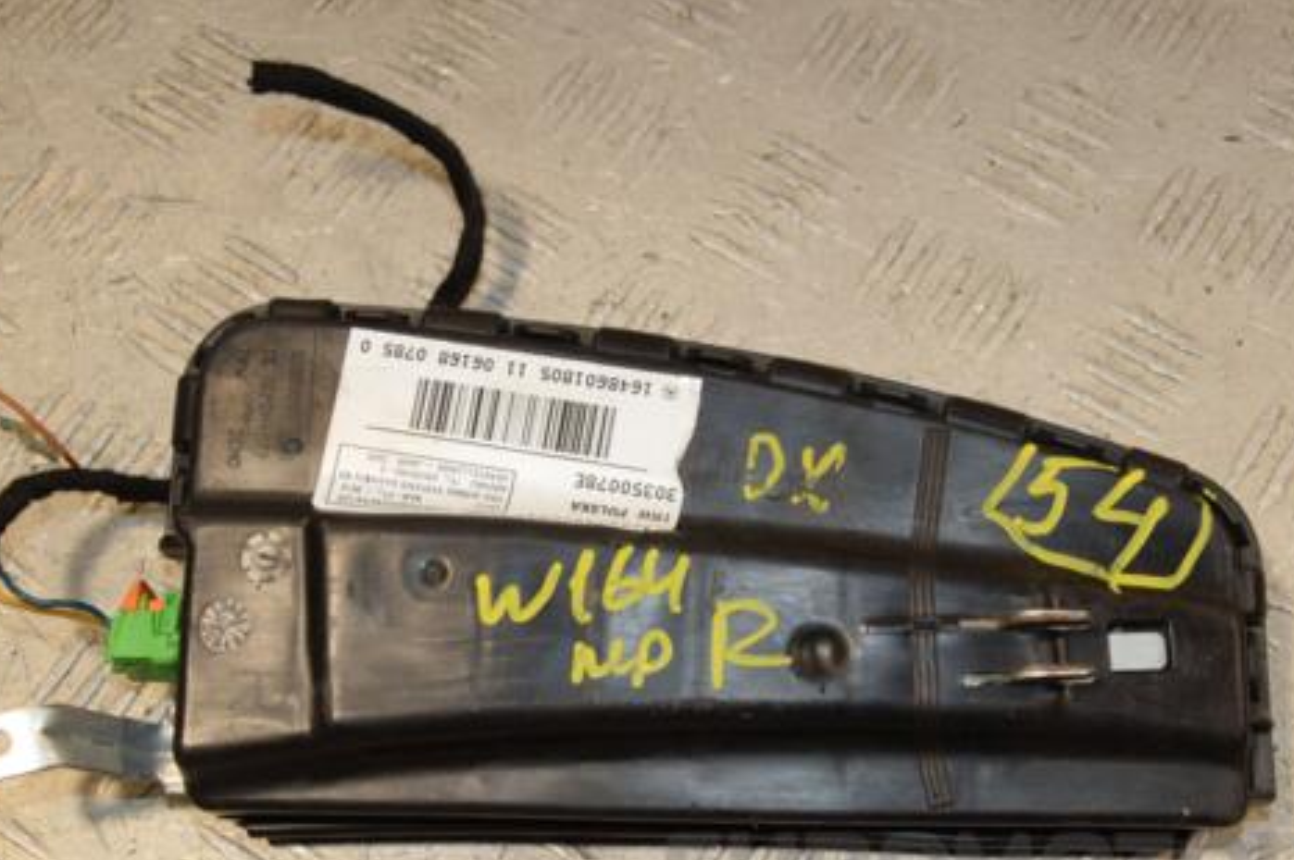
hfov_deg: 34.5
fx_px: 2083
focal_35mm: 58
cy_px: 505
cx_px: 614
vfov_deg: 23.3
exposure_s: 1/200
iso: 800
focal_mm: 30
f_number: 9
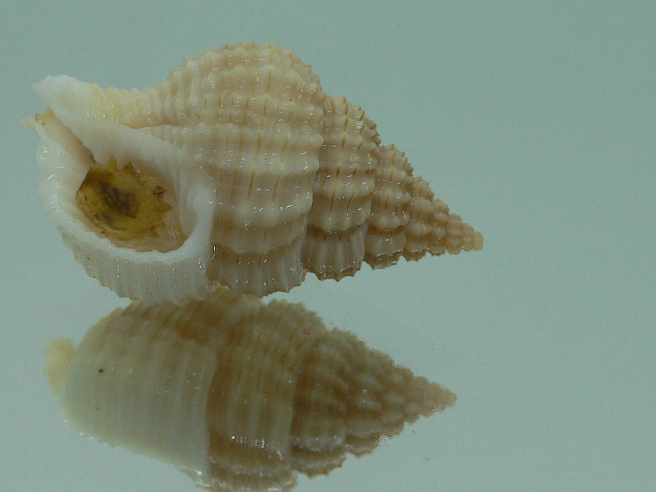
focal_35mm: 59
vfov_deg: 24.8
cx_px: 247
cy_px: 252
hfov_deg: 32.6
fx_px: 1118
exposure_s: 1/60
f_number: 2.8
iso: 80
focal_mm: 4.6
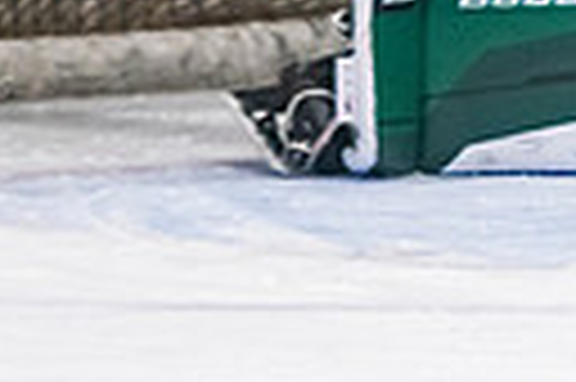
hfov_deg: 2.4
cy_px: -261
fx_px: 13710
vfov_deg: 1.6
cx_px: 917
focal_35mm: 858
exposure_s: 1/640
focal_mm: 135
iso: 2500
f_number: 3.2
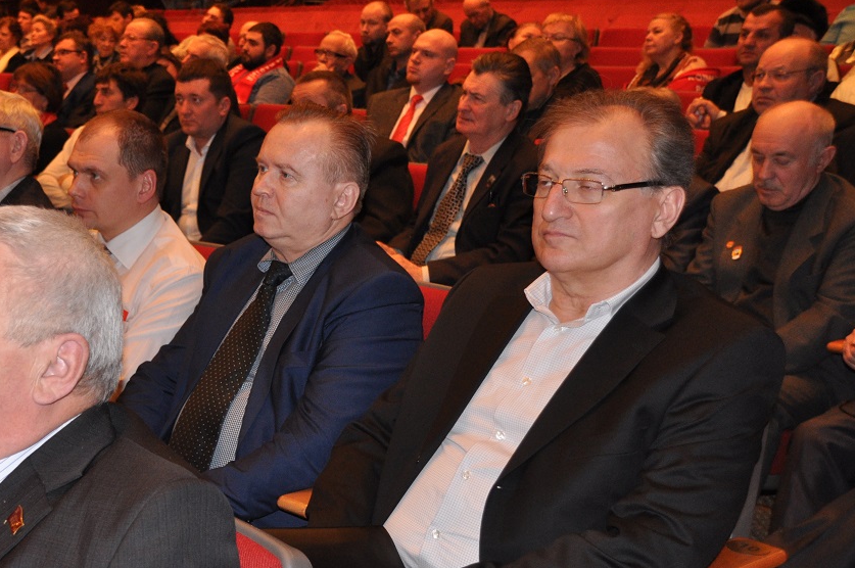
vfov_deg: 22.5
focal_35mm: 60
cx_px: 213
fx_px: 1423
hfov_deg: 32.8
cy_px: 343
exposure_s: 1/60
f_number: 3.8
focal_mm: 26
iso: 800
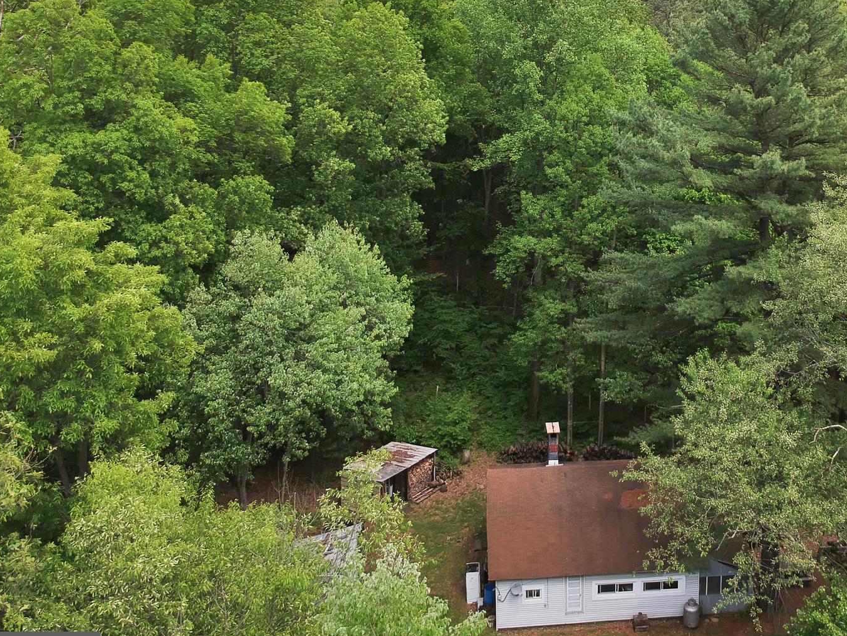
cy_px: 200
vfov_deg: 37.2
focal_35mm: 38
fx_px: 930
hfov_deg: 47.9
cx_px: 587
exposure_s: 1/640
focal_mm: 4.49
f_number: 2.6
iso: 100
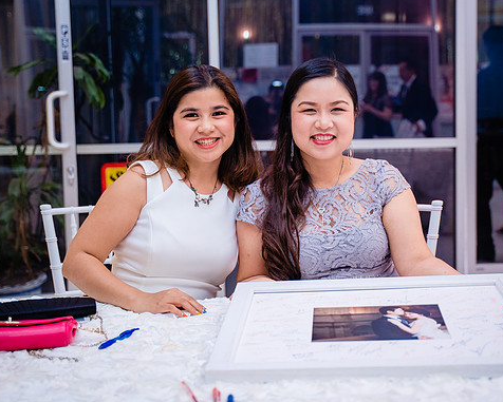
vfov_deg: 27.6
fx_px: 819
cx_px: 294
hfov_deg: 34.1
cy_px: 186
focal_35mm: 55
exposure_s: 1/160
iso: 1000
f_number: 2.8
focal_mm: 43
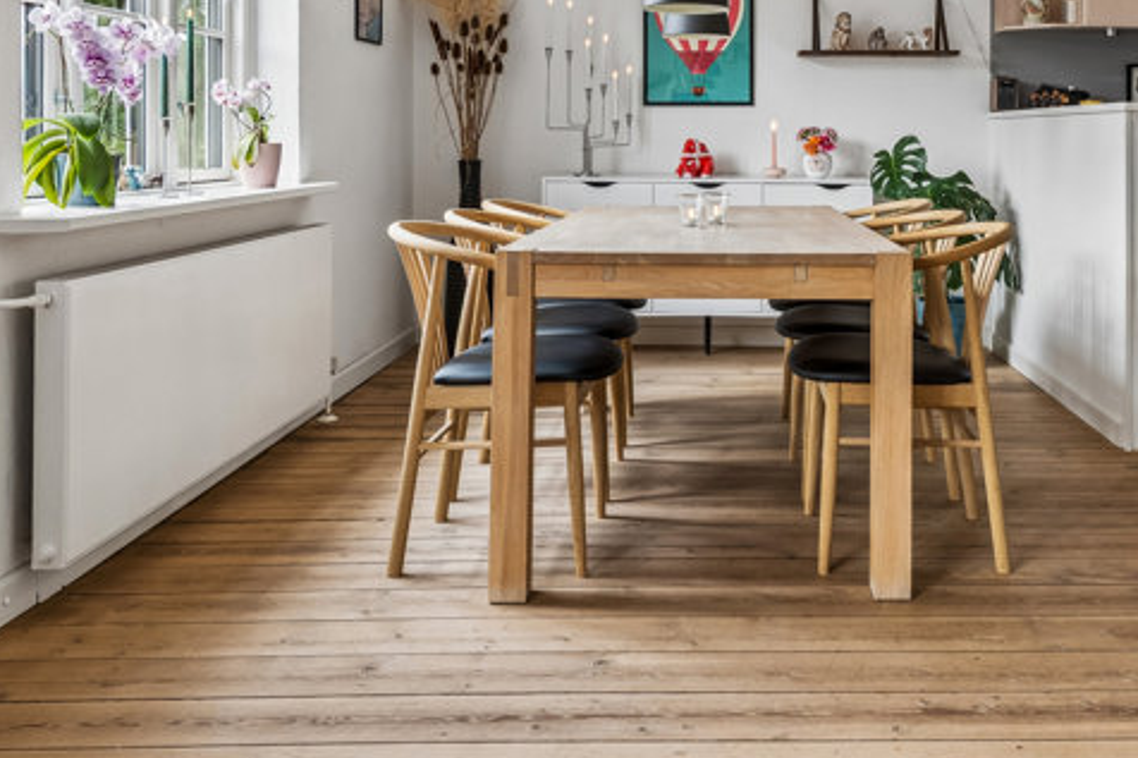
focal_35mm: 38
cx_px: 755
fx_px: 1196
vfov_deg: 34.3
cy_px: 171
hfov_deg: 50.0
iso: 200
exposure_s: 1/10
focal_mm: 15
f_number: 8
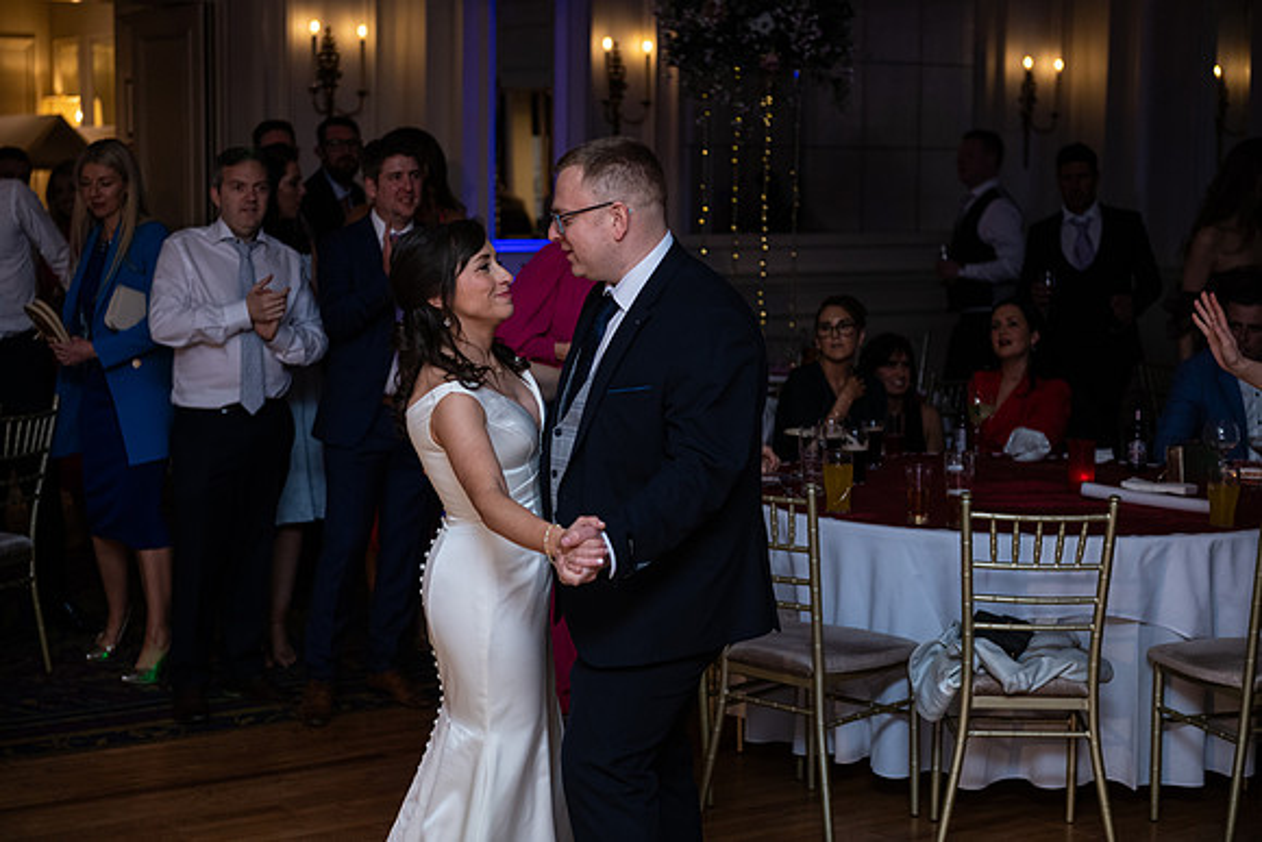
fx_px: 2454
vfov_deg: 19.5
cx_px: 631
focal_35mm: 70
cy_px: 421
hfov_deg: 28.8
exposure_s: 1/160
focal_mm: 70
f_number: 3.5
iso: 800
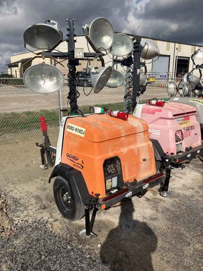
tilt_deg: -13.4
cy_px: 136
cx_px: 102
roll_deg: +0.1
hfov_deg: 49.8
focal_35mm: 28
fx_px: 219
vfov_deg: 63.4
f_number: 1.8
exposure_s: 1/3745
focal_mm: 3.99
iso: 32
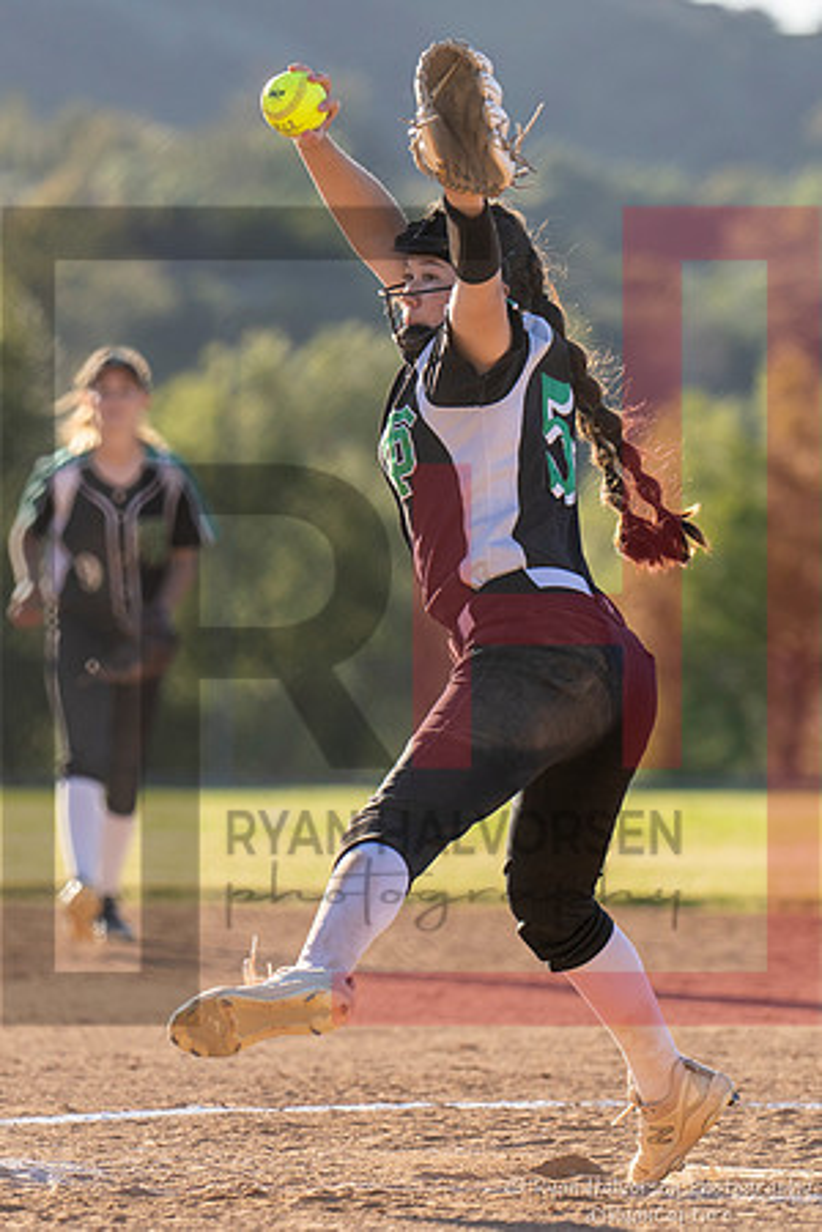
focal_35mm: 288
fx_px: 9875
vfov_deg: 7.1
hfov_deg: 4.8
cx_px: 118
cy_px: 524
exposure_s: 1/2500
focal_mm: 144
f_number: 2.8
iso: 250
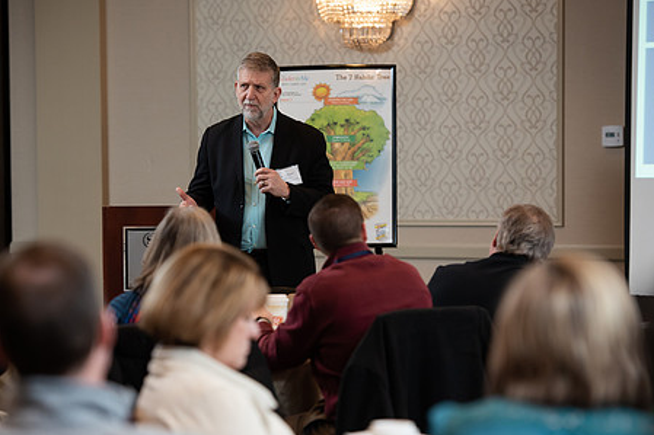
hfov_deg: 12.2
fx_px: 3051
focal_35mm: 168
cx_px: 259
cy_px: 267
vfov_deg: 8.2
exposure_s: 1/160
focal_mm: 130
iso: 1000
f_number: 4
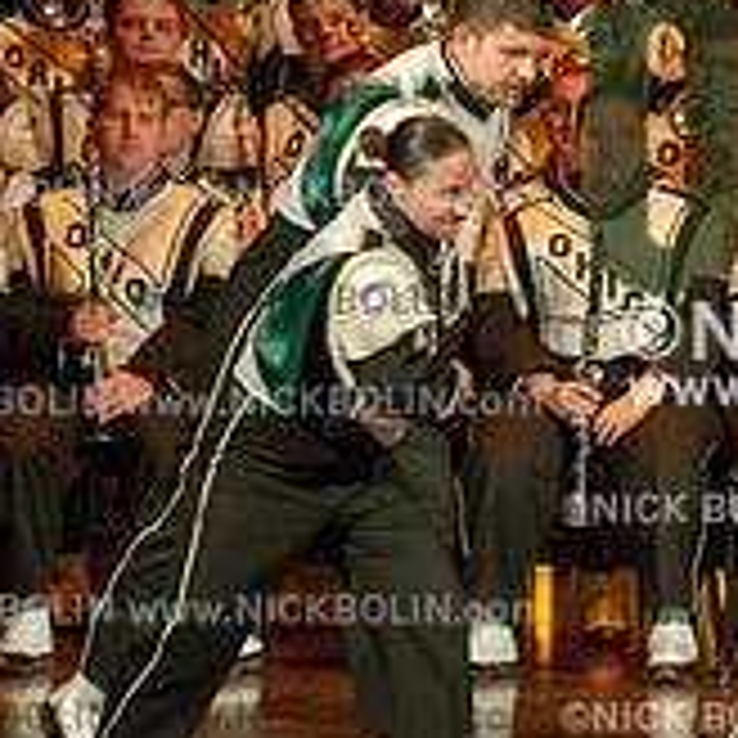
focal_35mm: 629
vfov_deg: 2.8
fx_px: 15172
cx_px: 904
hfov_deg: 2.8
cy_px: 194
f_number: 5.6
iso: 8000
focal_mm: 210
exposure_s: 1/320
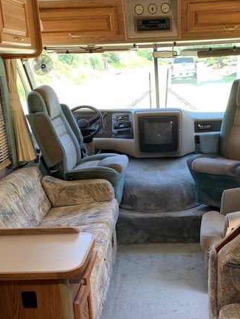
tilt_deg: -22.3
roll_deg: +4.8
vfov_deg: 38.3
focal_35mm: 48
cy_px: 251
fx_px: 444
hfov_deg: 30.2
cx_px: 146
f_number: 1.8
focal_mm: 4.25
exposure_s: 1/121
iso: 64
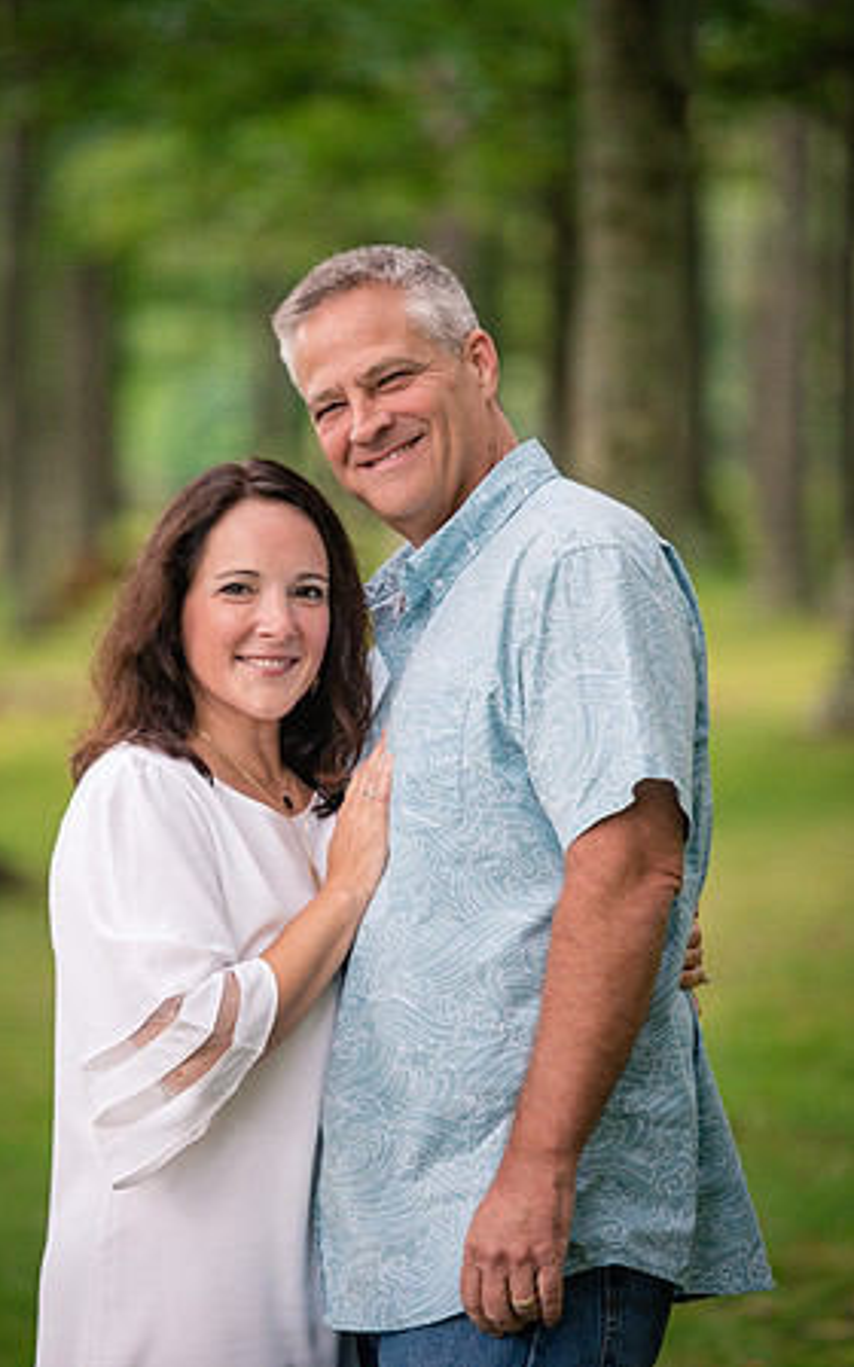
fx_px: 6293
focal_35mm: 169
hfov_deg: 7.8
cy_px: 684
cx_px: 400
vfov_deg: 12.4
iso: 1000
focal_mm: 165
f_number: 3.2
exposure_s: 1/500
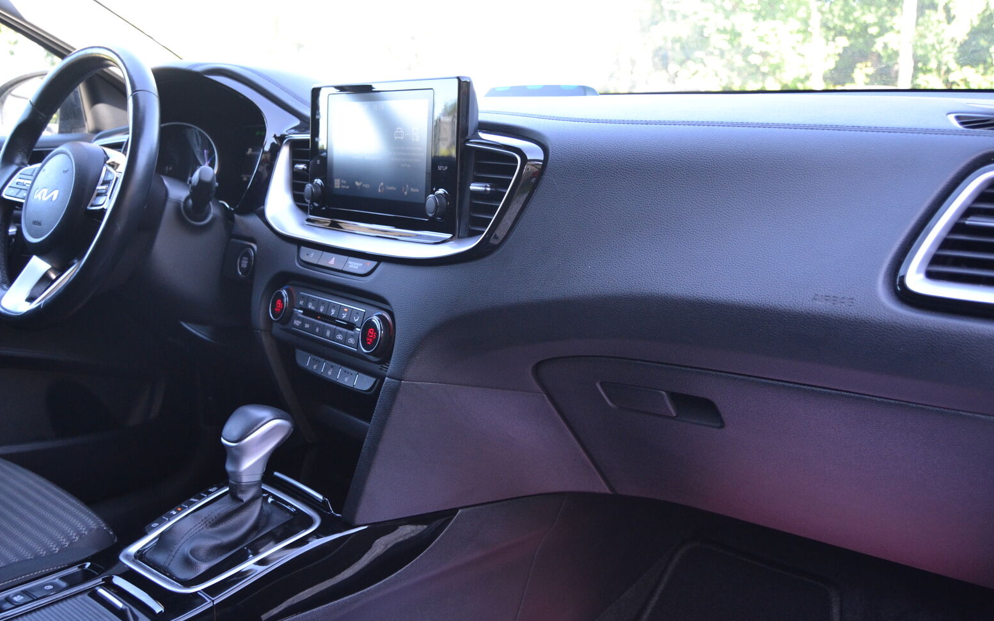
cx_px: 466
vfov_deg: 37.2
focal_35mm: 34
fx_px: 921
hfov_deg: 56.7
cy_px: 347
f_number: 4.5
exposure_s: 1/80
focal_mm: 18
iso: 400
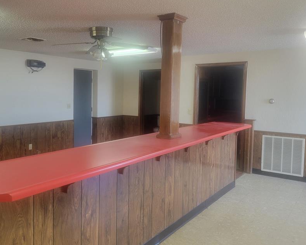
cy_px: 120
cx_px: 112
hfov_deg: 53.5
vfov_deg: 44.6
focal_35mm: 33
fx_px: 299
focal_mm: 5.4
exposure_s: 1/60
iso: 200
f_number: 1.8
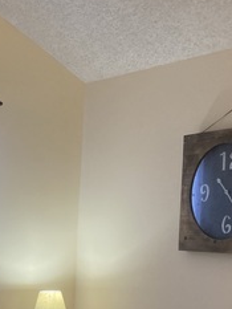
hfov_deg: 18.1
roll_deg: -5.0
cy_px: 311
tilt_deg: -9.4
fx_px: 714
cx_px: 15
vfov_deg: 23.4
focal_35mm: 80
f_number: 1.8
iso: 200
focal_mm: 3.99
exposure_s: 1/60
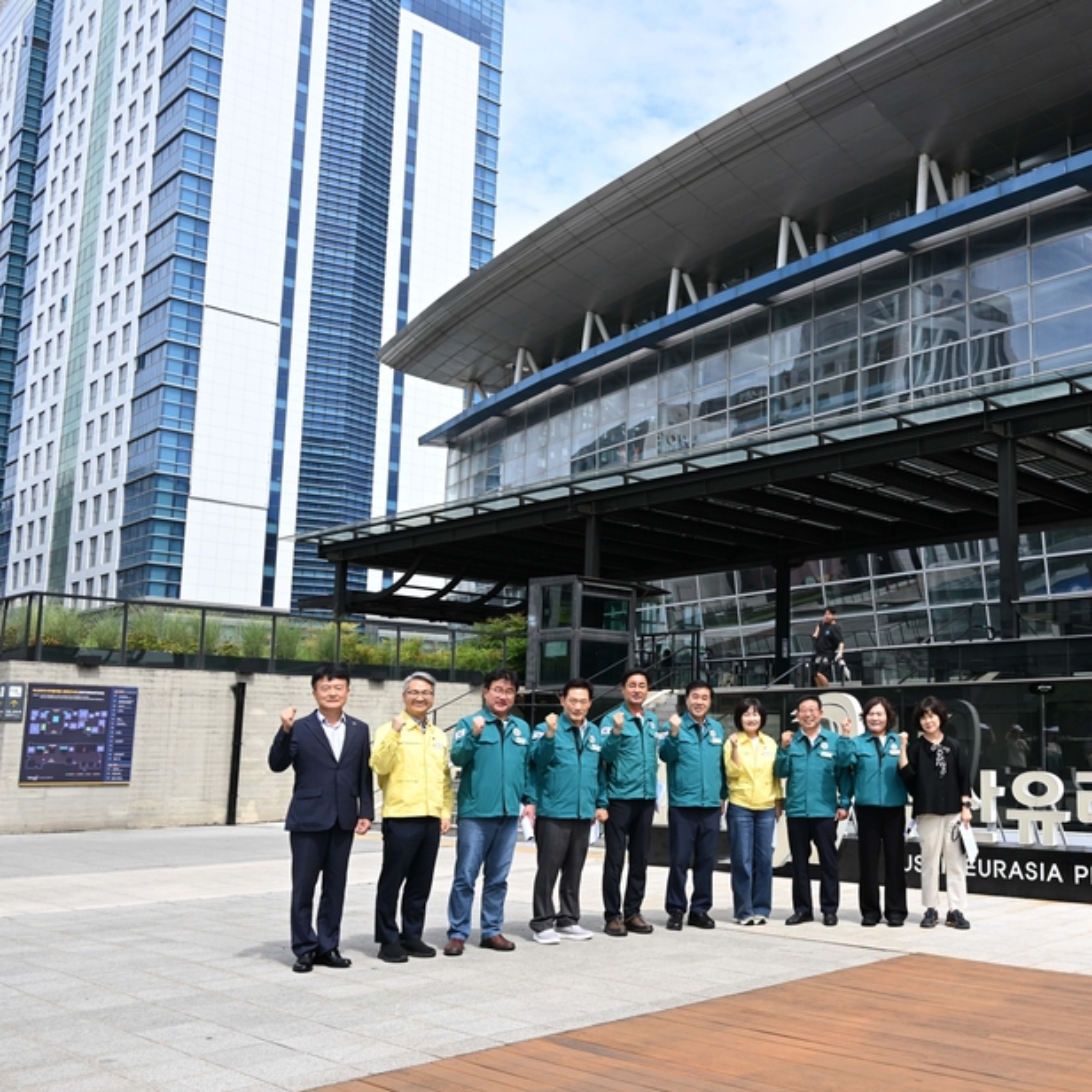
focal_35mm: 33
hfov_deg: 47.0
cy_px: 573
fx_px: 1178
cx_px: 877
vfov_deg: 49.7
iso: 250
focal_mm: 24
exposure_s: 1/400
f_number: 9
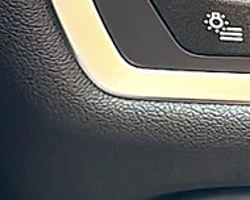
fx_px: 1147
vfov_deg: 9.8
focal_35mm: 155
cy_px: -32
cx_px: 393
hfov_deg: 11.8
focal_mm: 6.86
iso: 125
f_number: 1.78
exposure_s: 1/151
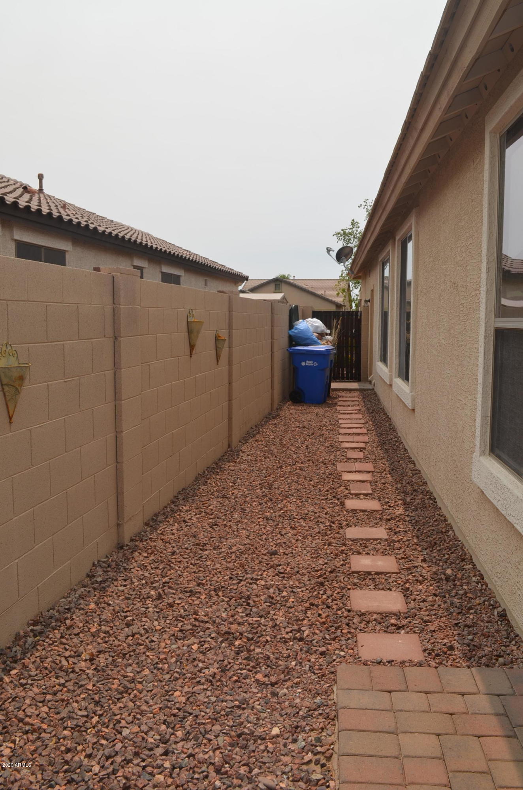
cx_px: 262
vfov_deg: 57.3
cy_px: 395
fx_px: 723
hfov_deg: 39.8
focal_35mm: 33
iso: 100
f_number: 10
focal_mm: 22
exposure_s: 1/200
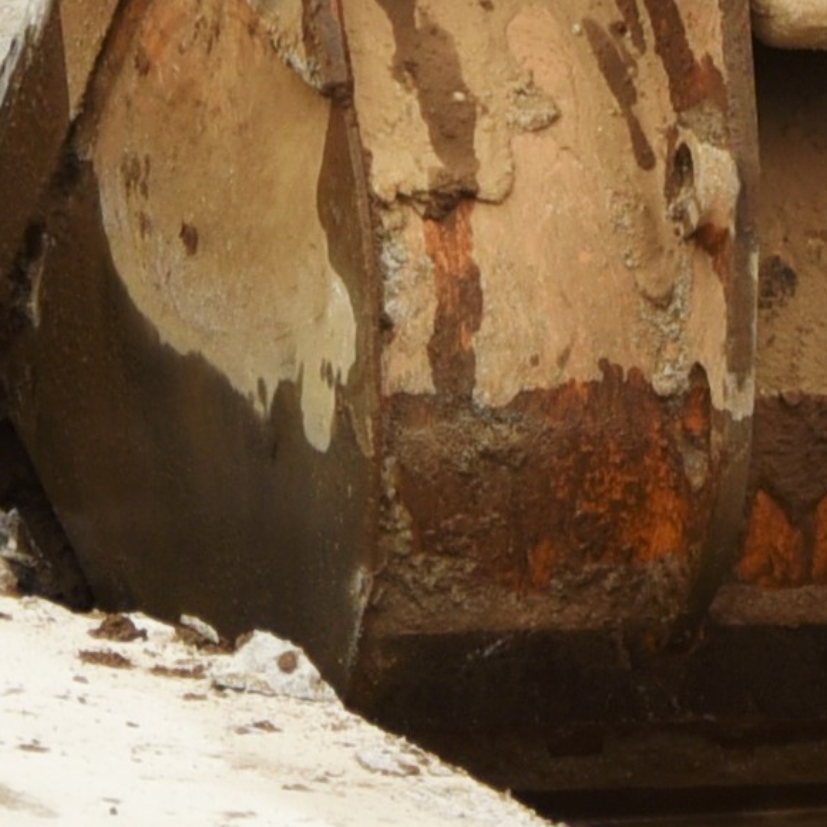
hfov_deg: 4.3
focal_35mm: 406
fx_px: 10974
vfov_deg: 4.2
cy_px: -1258
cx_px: -190
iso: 100
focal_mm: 58
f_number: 2.8
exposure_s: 1/500
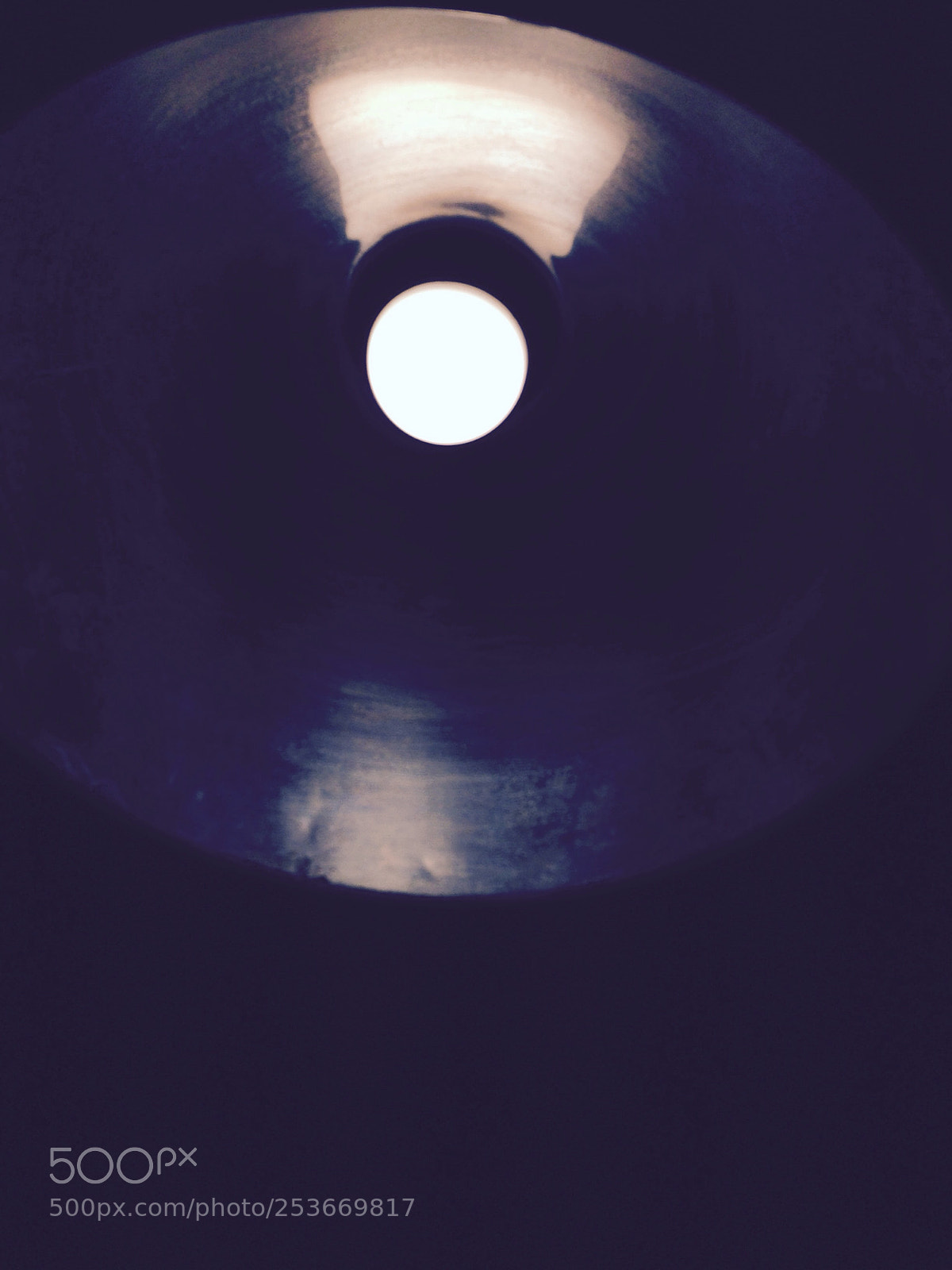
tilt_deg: +48.9
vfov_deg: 55.4
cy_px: 635
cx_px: 476
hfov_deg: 42.9
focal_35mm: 33
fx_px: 1210
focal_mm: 4.12
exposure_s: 1/623
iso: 50
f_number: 2.4
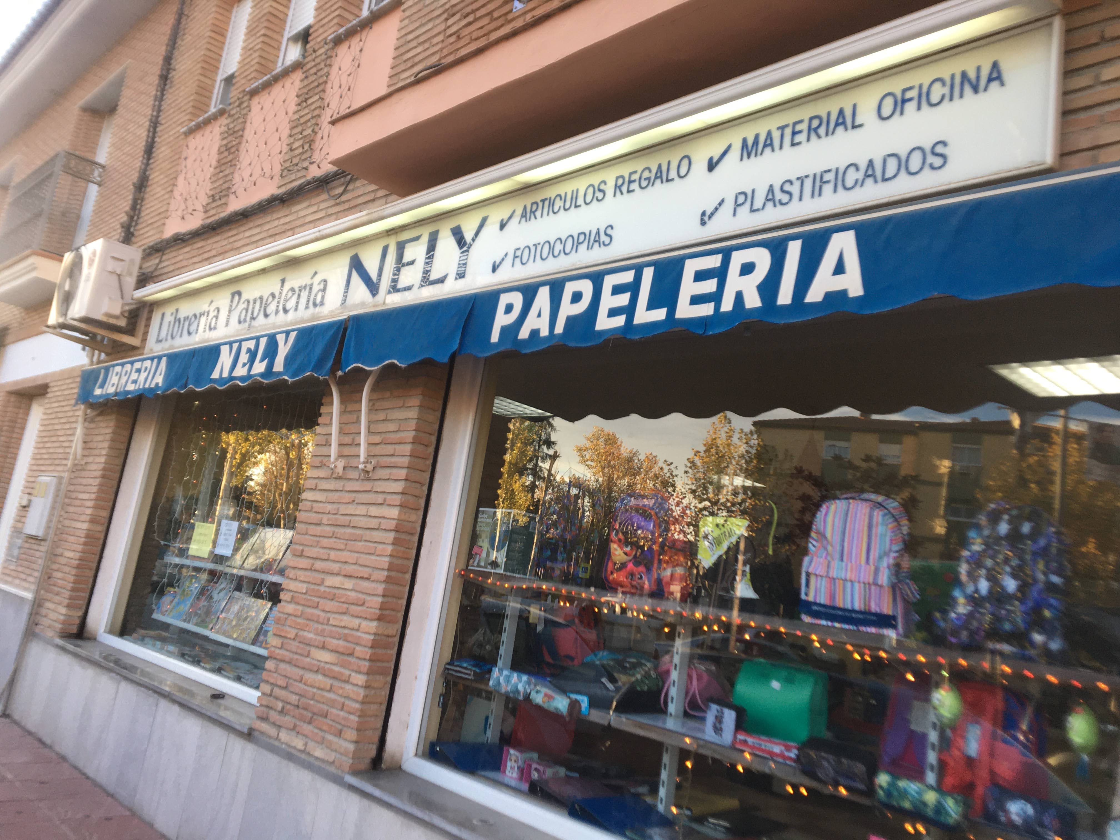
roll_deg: -8.4
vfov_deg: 48.2
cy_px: 420
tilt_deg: +12.1
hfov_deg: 61.7
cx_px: 560
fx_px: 938
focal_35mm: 29
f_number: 2.2
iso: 32
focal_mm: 4.15
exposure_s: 1/100
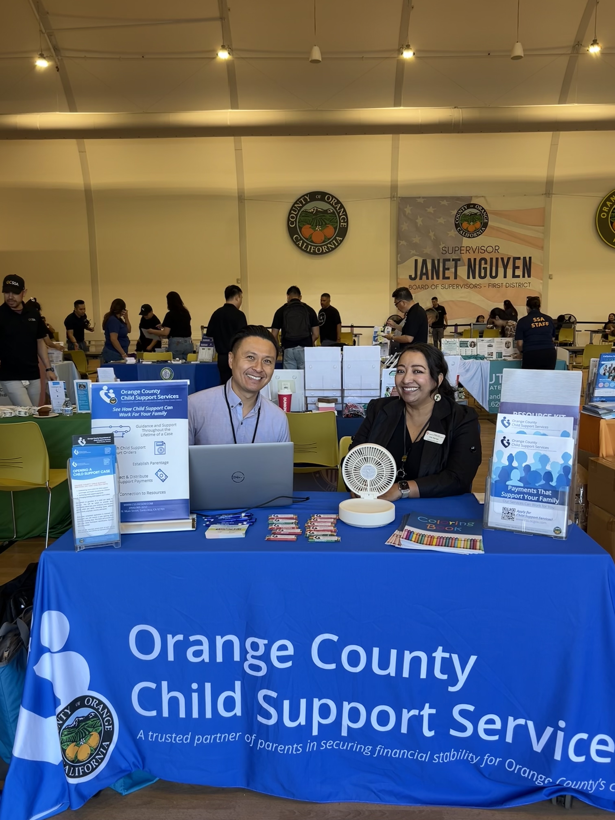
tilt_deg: -8.4
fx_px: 616
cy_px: 410
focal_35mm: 26
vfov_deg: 67.3
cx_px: 308
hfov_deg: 53.1
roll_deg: -0.6
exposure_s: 1/121
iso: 40
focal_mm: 5.7
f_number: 1.5
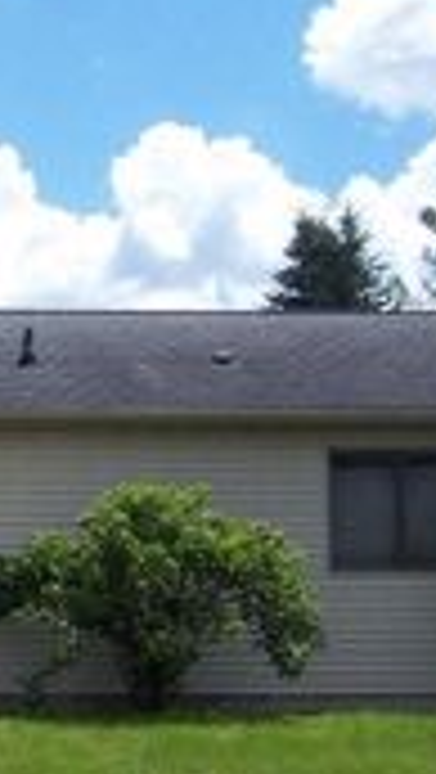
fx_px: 1497
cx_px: -247
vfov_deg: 28.6
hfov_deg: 15.2
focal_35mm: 73
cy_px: 569
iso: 64
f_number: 5.6
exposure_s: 1/320
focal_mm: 3.8
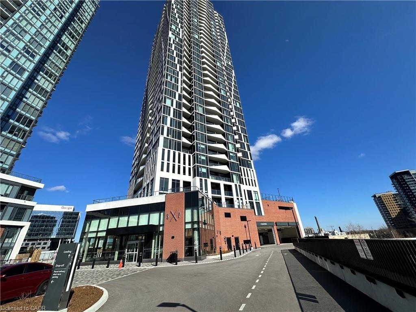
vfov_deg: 85.7
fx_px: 168
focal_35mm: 14
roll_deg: +2.4
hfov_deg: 102.1
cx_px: 208
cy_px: 156
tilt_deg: +28.5
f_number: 2.2
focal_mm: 2.22
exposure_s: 1/3401
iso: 50
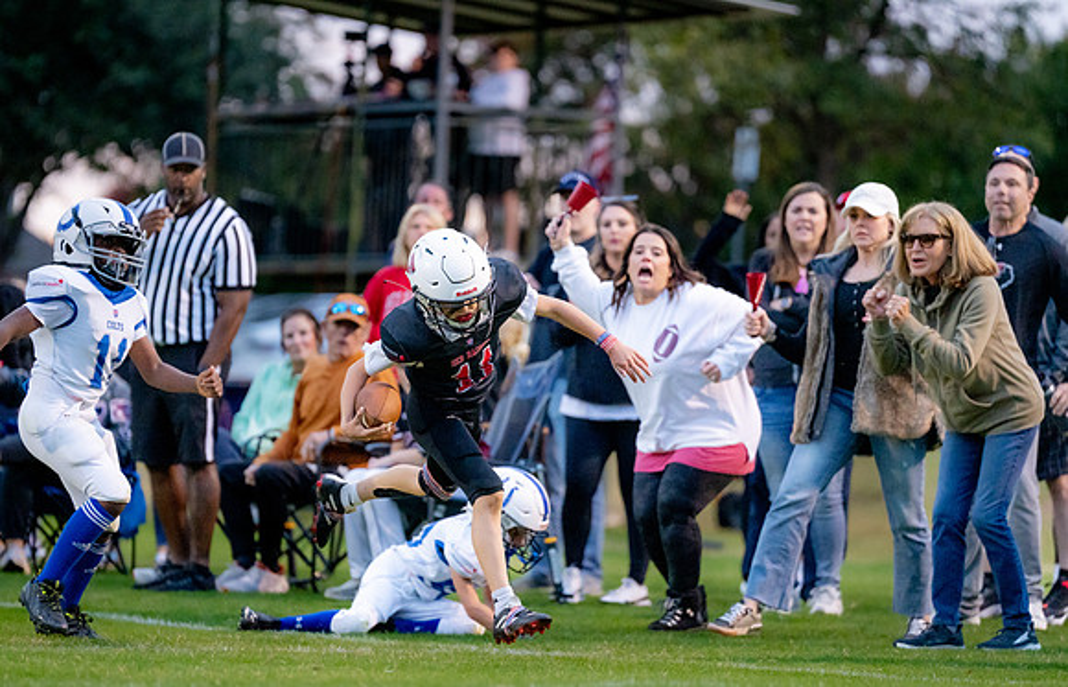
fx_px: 7012
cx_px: 473
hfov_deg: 8.7
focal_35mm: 239
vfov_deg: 5.6
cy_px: 369
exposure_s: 1/1250
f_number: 2.8
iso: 4000
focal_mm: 200
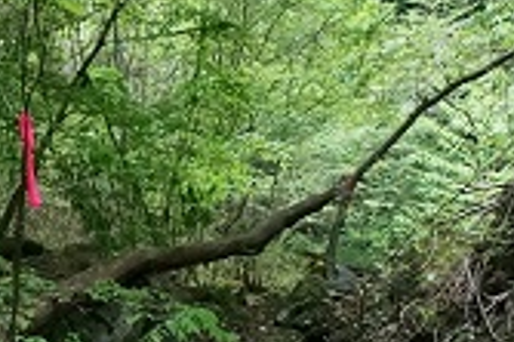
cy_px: 327
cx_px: -139
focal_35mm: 88
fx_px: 1257
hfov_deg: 21.1
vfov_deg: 15.2
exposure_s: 1/400
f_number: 8
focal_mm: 20.5
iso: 12800
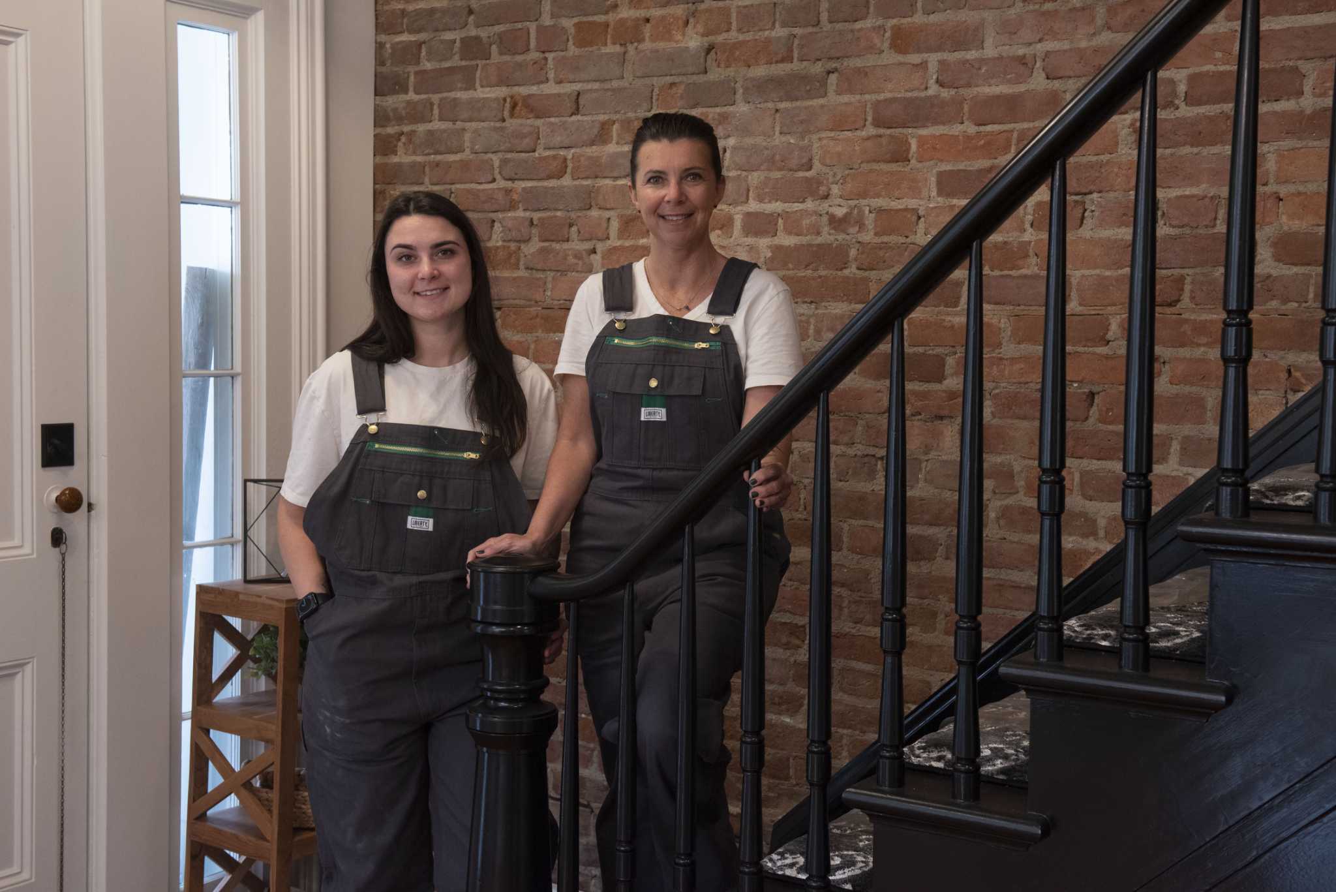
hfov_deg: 43.6
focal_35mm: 45
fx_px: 1670
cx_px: 668
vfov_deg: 29.9
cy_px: 446
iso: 2000
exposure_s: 1/100
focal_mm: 45
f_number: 5.6
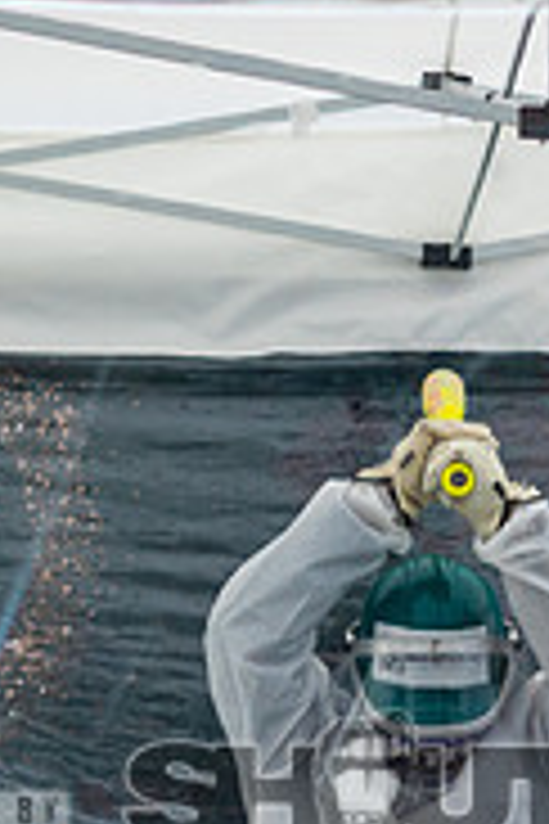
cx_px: 432
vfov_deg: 10.8
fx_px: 4300
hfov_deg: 7.3
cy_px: 811
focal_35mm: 188
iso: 400
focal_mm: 50
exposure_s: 1/500
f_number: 2
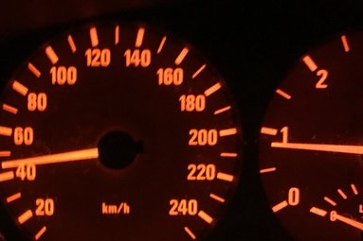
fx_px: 635
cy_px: 225
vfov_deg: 21.0
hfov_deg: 31.4
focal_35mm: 63
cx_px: 98
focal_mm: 4.15
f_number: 2.2
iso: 800
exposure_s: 1/17
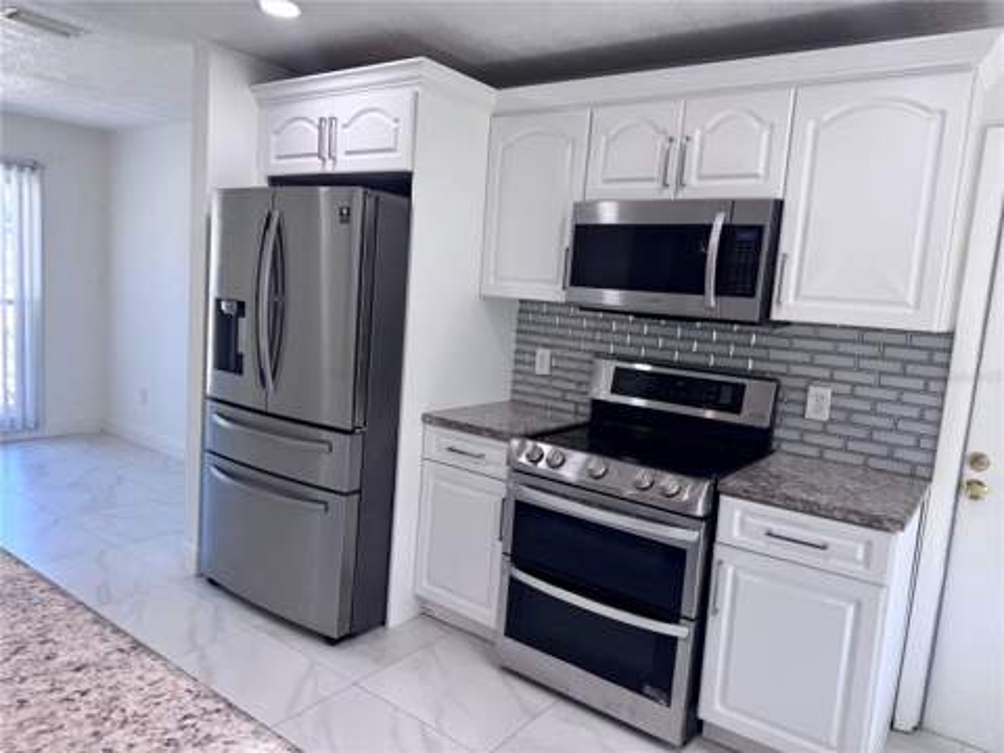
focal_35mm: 24
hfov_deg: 71.6
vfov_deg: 56.8
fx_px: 696
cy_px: 376
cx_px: 502
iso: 100
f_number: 1.78
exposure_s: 1/120
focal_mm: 6.76
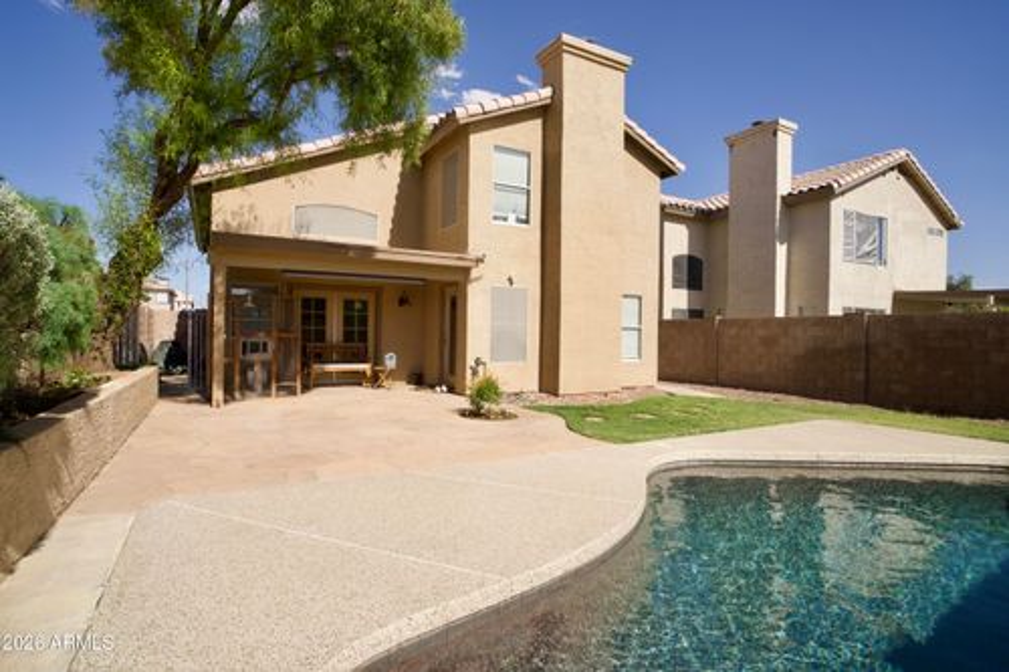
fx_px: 504
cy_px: 336
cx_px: 504
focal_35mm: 18
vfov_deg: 67.3
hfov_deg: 90.0
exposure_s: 1/250
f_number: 8
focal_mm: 18
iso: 100
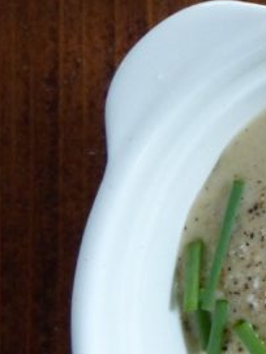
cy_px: 21
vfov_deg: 19.6
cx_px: 398
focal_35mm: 98
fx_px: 1004
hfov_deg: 14.1
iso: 400
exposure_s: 1/25
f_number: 2.8
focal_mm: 4.5
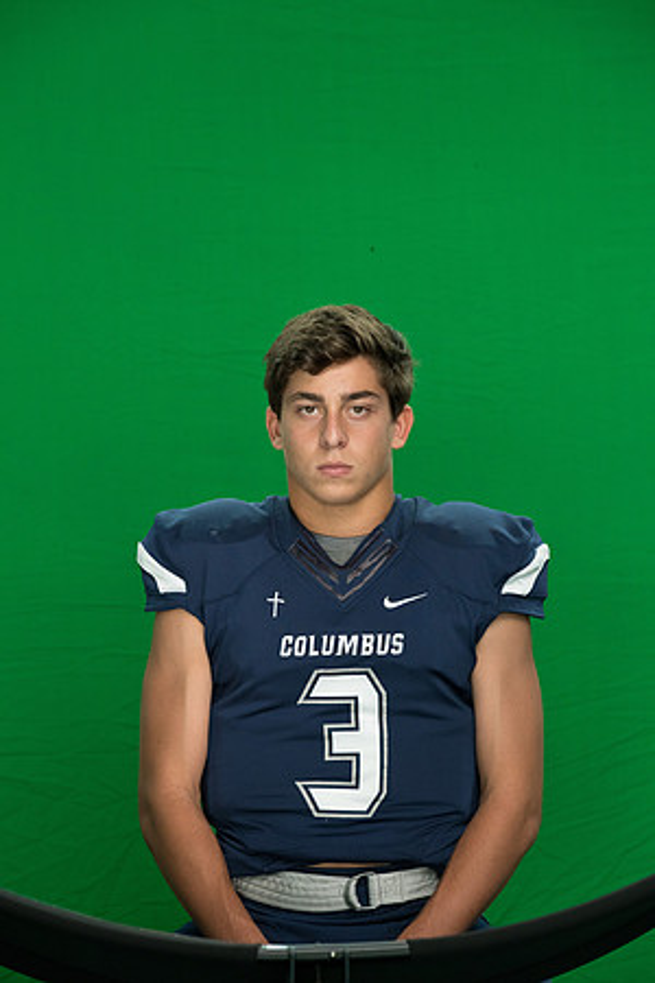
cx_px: 328
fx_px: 4093
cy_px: 492
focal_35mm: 150
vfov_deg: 13.7
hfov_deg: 9.1
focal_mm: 150
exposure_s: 1/100
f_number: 8
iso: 6400
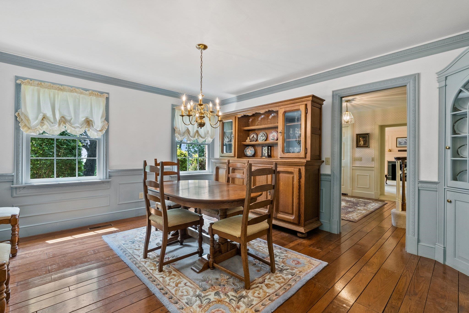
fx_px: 209
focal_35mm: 16
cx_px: 234
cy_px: 156
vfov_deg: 73.8
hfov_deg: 96.7
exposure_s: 1/3
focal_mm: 16
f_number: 10
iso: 640
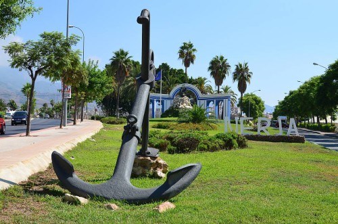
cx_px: 169
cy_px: 112
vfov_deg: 25.6
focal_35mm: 52
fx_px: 492
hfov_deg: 37.9
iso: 200
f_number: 9
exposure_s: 1/320
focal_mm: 35
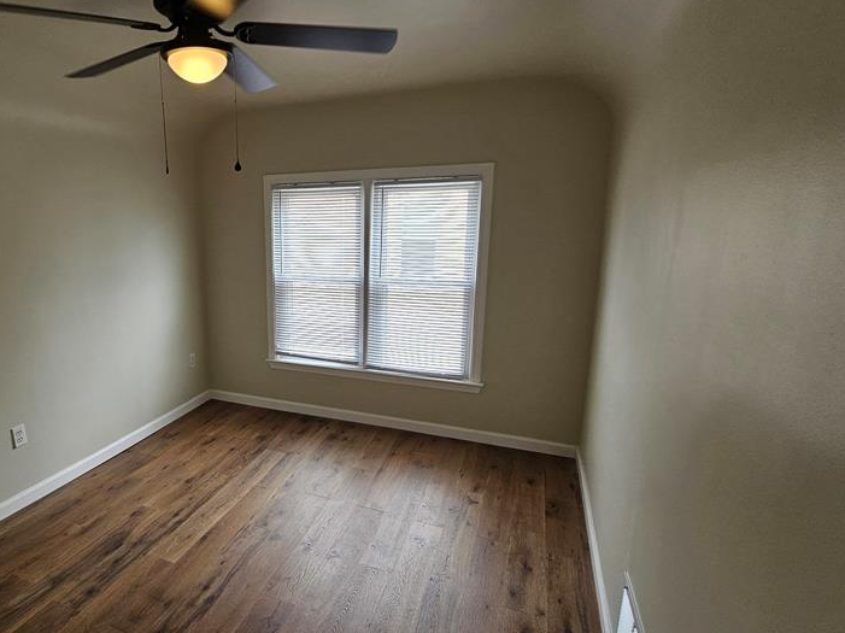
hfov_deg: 82.0
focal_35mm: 19
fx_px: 464
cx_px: 286
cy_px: 334
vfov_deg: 68.6
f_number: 2.2
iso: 50
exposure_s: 1/128
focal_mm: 2.2
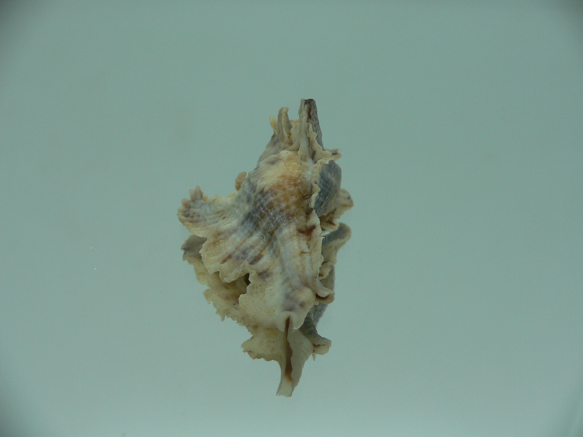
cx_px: 292
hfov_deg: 52.6
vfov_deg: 40.7
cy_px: 218
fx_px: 589
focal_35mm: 35
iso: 80
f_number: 2.8
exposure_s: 1/80
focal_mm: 4.6
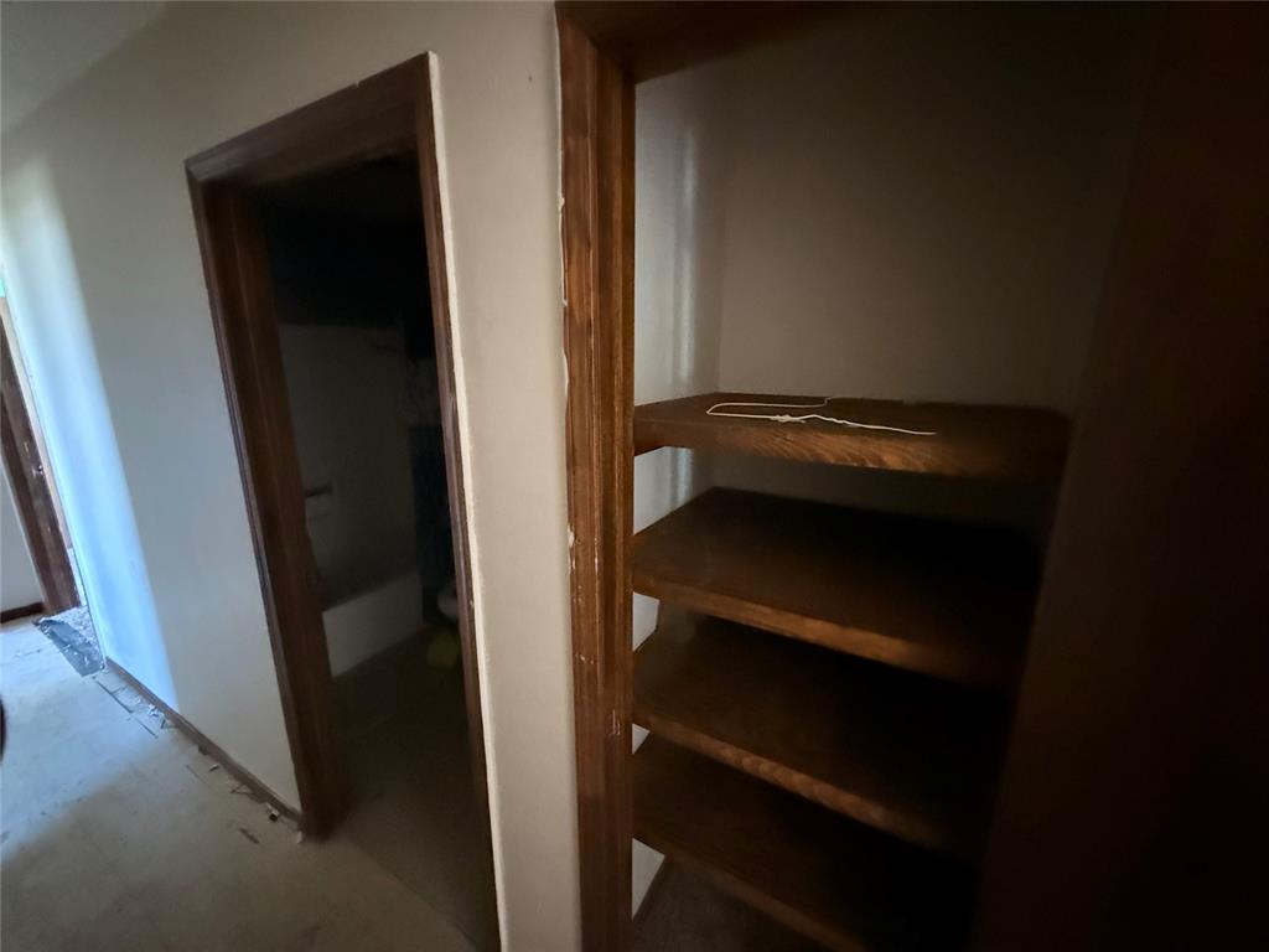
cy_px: 476
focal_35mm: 14
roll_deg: -0.7
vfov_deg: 85.7
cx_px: 634
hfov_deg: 102.1
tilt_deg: -11.7
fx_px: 513
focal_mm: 2.22
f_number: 2.2
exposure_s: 1/30
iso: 2500
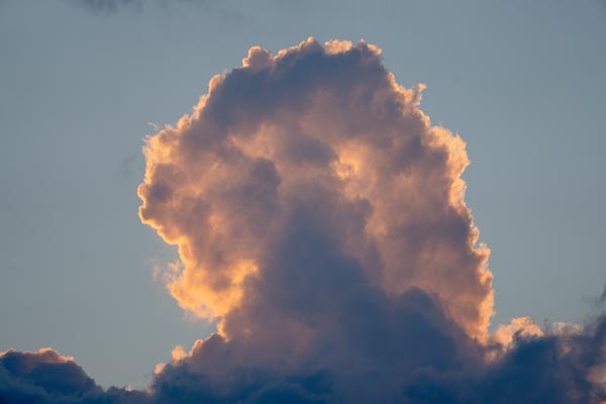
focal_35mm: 400
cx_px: 303
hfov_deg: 5.2
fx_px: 6733
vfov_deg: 3.4
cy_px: 202
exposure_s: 1/640
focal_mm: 400
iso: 250
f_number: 7.1
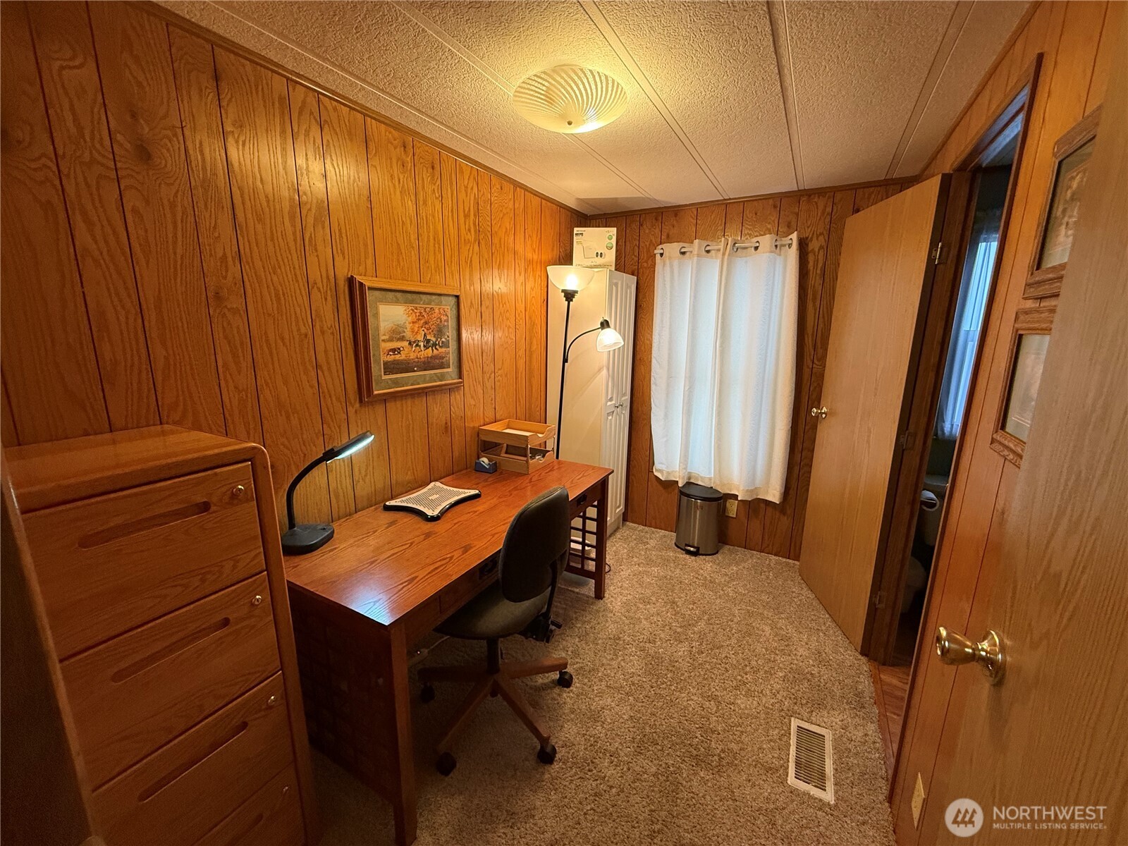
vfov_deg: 85.7
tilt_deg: -12.3
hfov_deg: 102.1
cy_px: 423
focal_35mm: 14
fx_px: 456
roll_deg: +0.3
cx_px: 564
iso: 320
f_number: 2.2
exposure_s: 1/60
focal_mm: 2.22
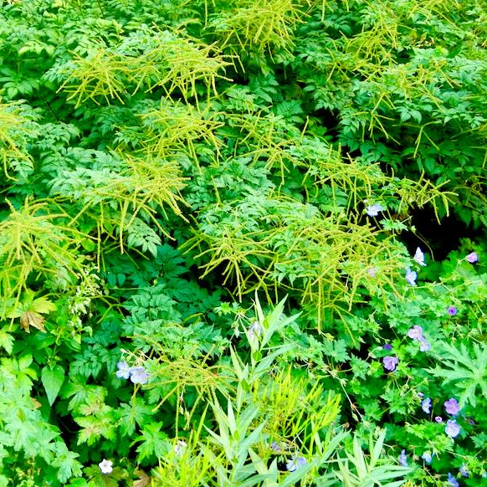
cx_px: 150
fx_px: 1114
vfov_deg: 24.6
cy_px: 211
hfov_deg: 24.5
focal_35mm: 70
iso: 400
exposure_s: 1/25.7
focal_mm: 8.1
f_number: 3.8
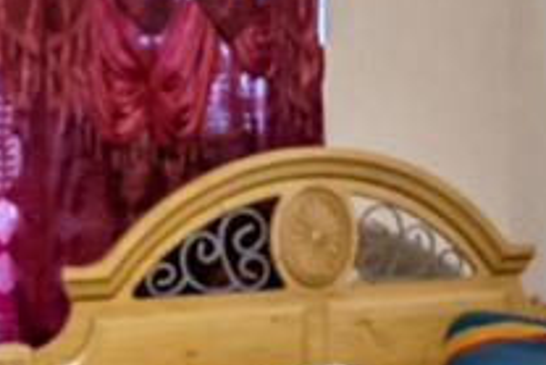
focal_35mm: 101
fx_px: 1533
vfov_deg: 13.6
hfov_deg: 19.4
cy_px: 186
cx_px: 601
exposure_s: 1/160
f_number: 2.8
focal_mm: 14
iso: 5000
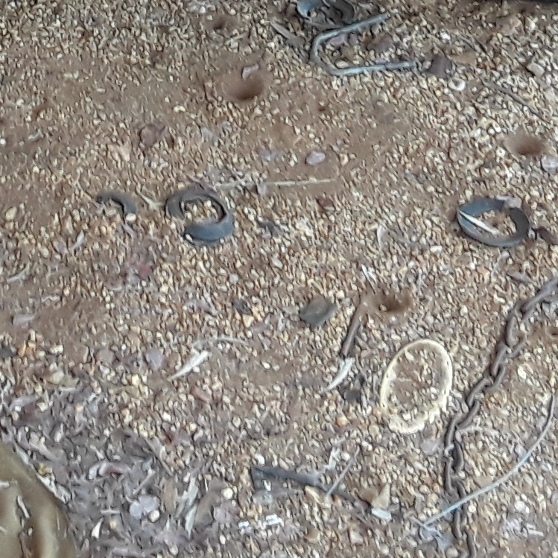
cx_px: -77
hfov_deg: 16.2
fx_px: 1897
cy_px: -317
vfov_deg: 15.3
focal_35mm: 104
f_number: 1.9
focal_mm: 2.91
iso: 50
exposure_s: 1/100
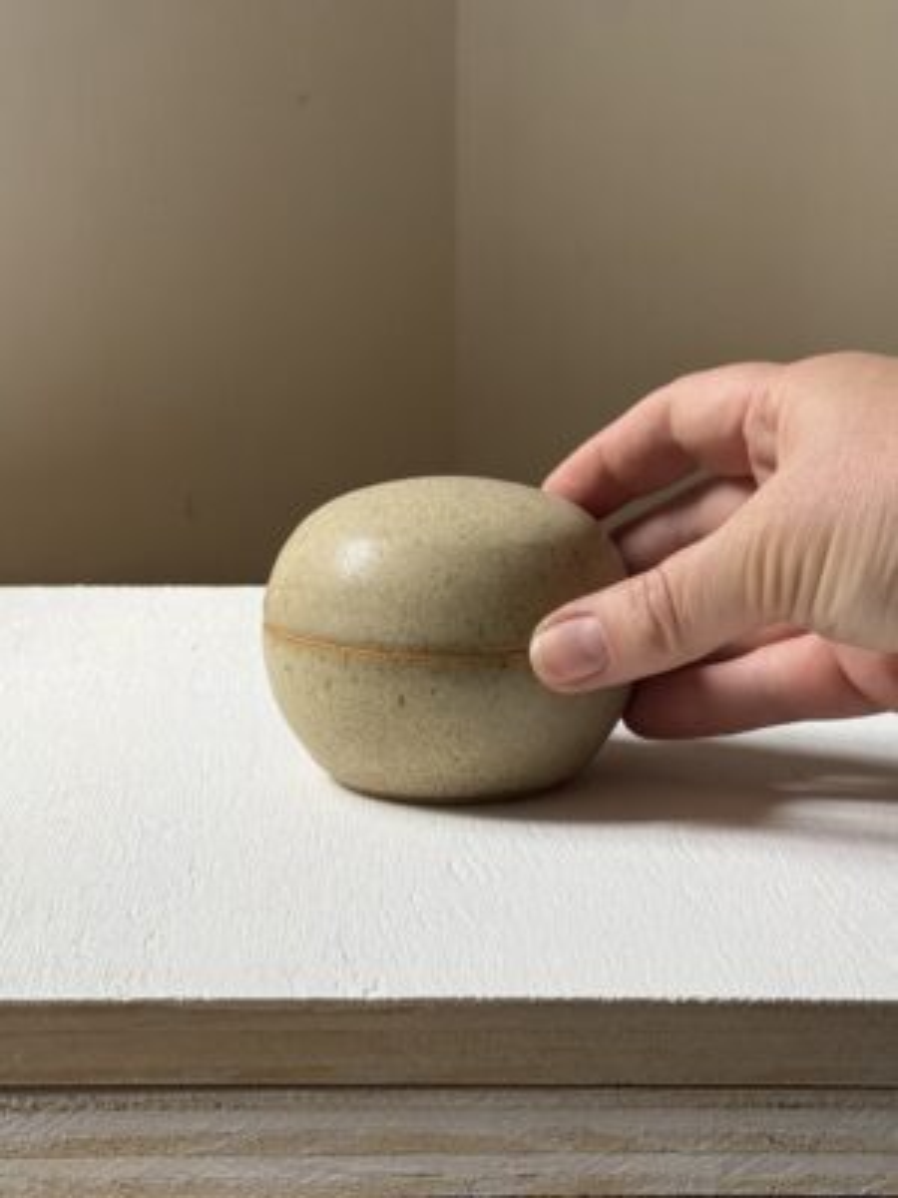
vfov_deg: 39.7
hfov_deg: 30.3
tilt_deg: -9.9
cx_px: 449
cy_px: 599
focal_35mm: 48
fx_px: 1660
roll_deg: -0.4
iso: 64
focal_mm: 6.76
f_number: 1.78
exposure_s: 1/121
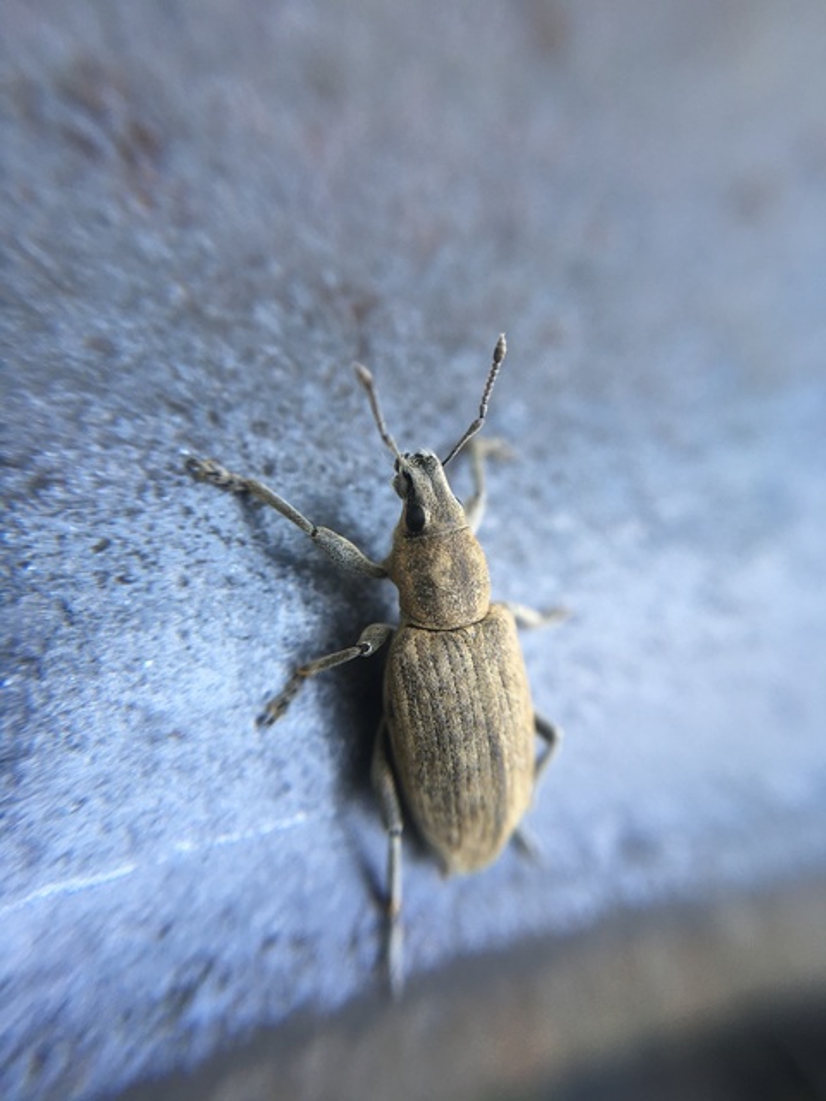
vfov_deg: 61.7
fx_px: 923
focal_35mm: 29
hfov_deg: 48.2
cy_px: 550
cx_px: 413
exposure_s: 1/100
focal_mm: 4.15
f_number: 2.2
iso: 32
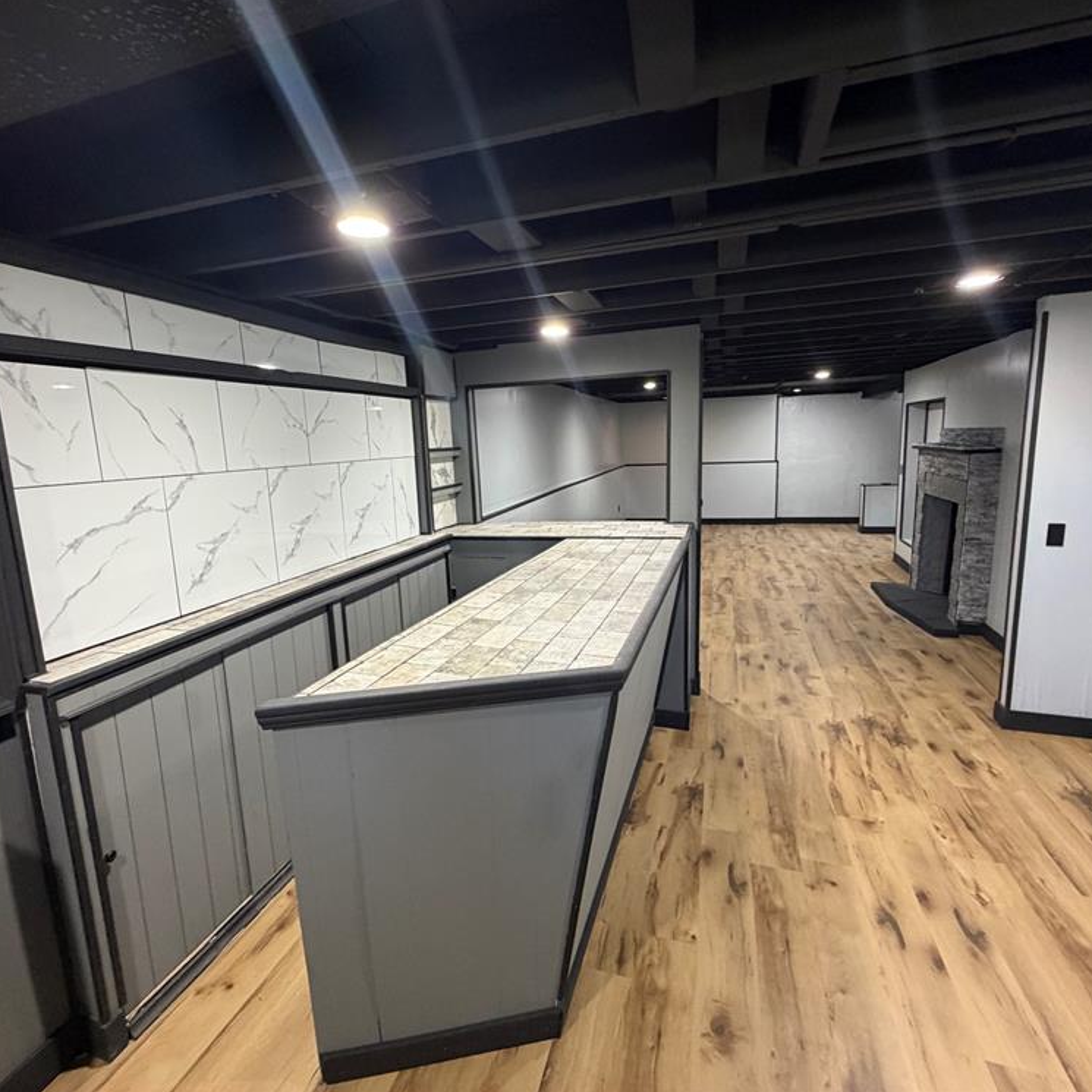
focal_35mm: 17
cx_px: 526
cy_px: 532
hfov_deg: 83.9
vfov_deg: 84.0
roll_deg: +2.6
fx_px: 607
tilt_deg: -6.9
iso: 320
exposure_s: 1/60
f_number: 2.2
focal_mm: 2.22
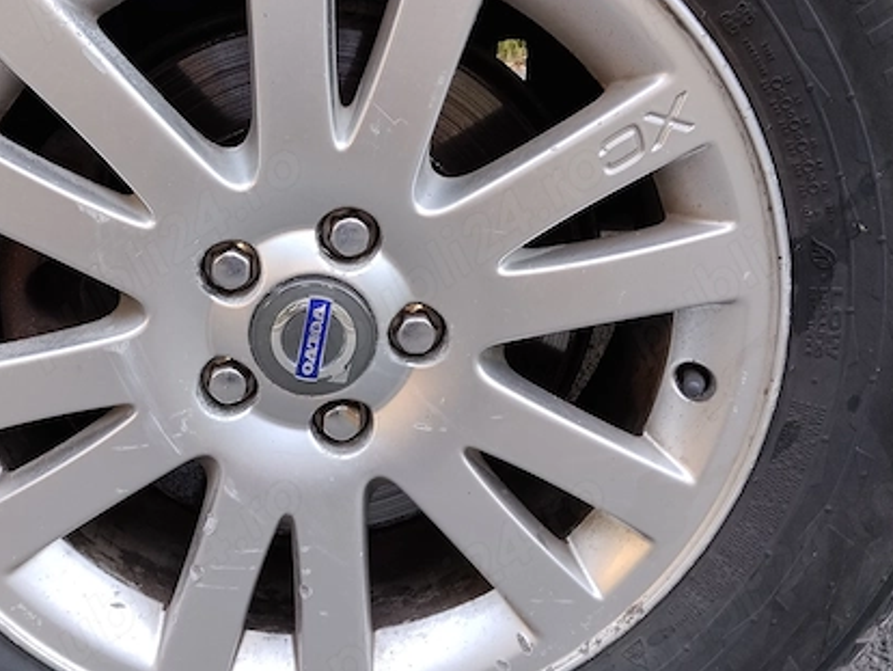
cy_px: 276
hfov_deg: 44.2
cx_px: 313
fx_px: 1084
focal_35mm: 42
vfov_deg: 34.3
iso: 64
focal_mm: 4.22
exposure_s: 1/33.3
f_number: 1.8
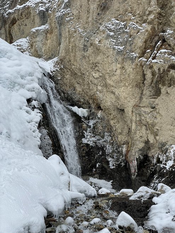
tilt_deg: +18.8
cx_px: 88
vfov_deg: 36.8
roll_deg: -0.9
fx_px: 351
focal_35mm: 52
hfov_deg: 28.0
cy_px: 116
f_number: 2
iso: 25
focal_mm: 6
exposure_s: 1/623
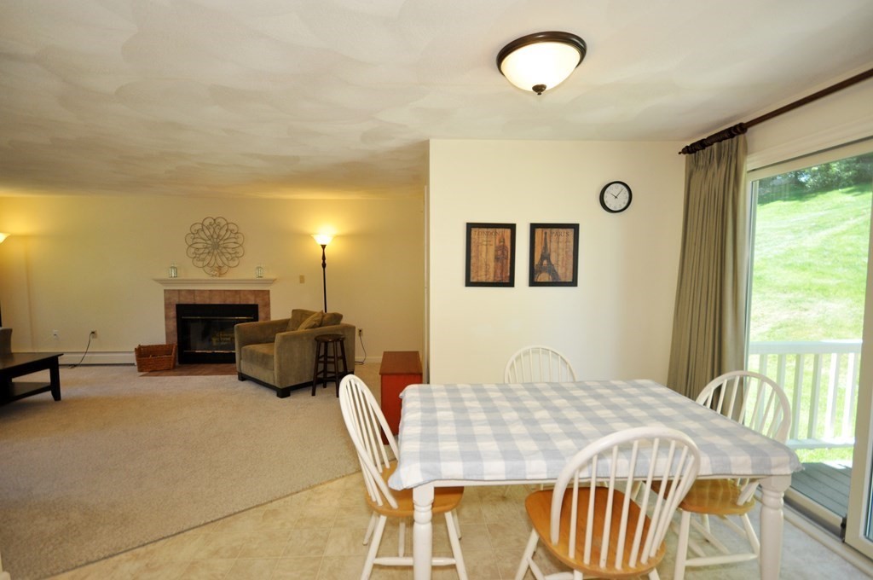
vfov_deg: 71.9
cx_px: 436
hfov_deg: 95.1
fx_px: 400
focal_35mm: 16
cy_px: 290
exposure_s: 1/60
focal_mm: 11
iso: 400
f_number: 4.5
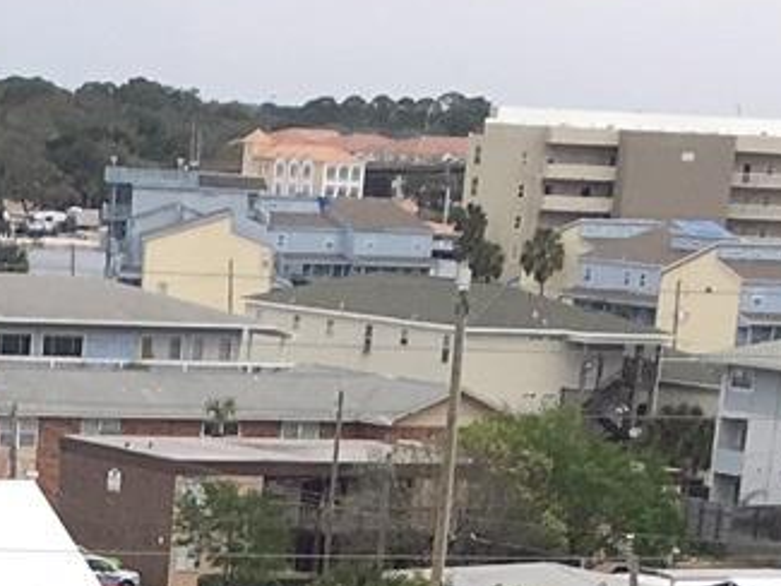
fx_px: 4063
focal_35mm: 180
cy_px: 1669
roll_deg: -3.0
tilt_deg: -19.8
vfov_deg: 7.4
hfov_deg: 10.8
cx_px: -147
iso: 25
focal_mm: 4.15
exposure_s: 1/827
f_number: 2.2
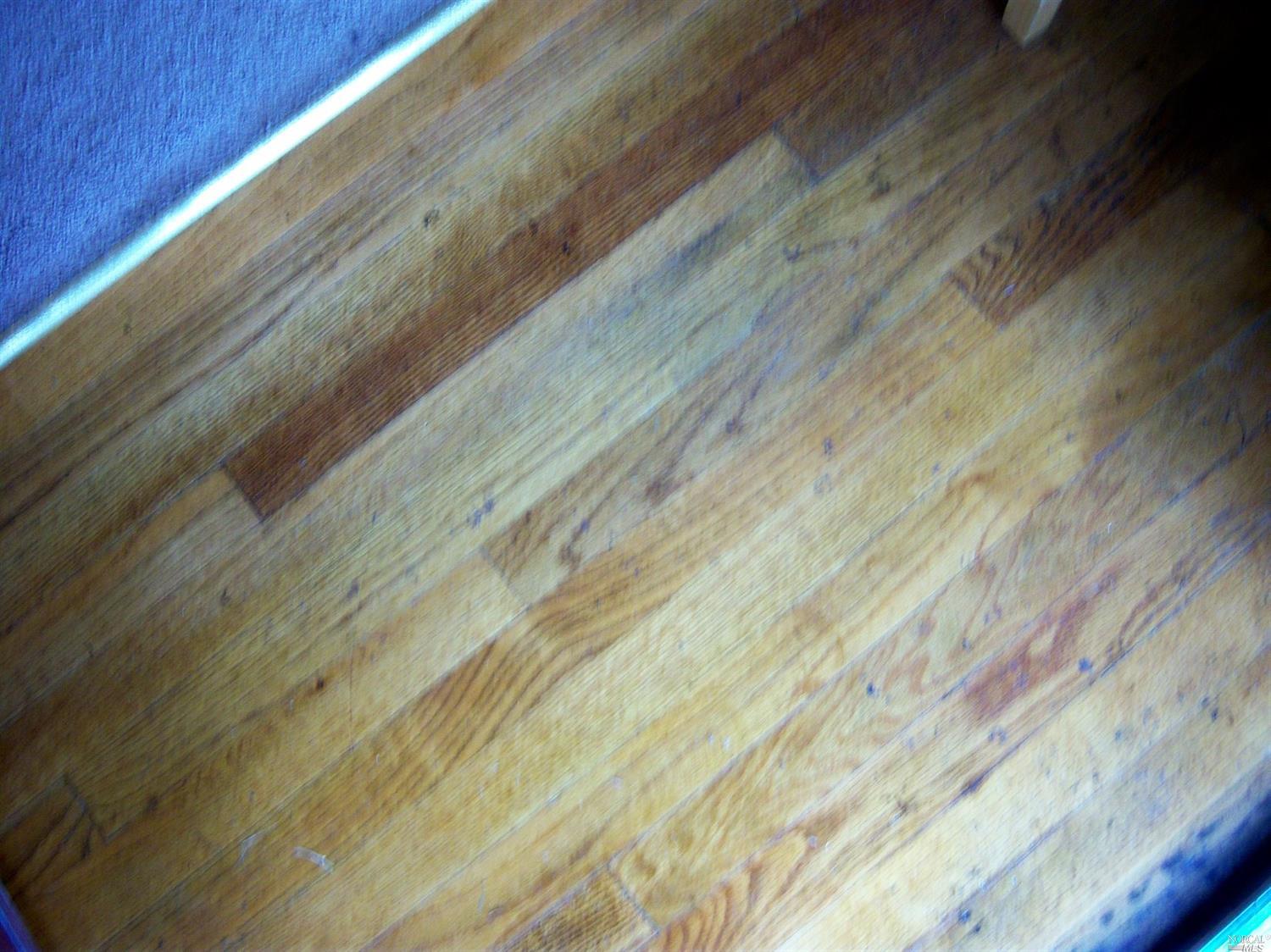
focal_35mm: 36
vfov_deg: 39.6
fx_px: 1321
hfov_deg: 51.4
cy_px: 476
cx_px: 636
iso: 160
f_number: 2.8
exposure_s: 1/10
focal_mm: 7.5
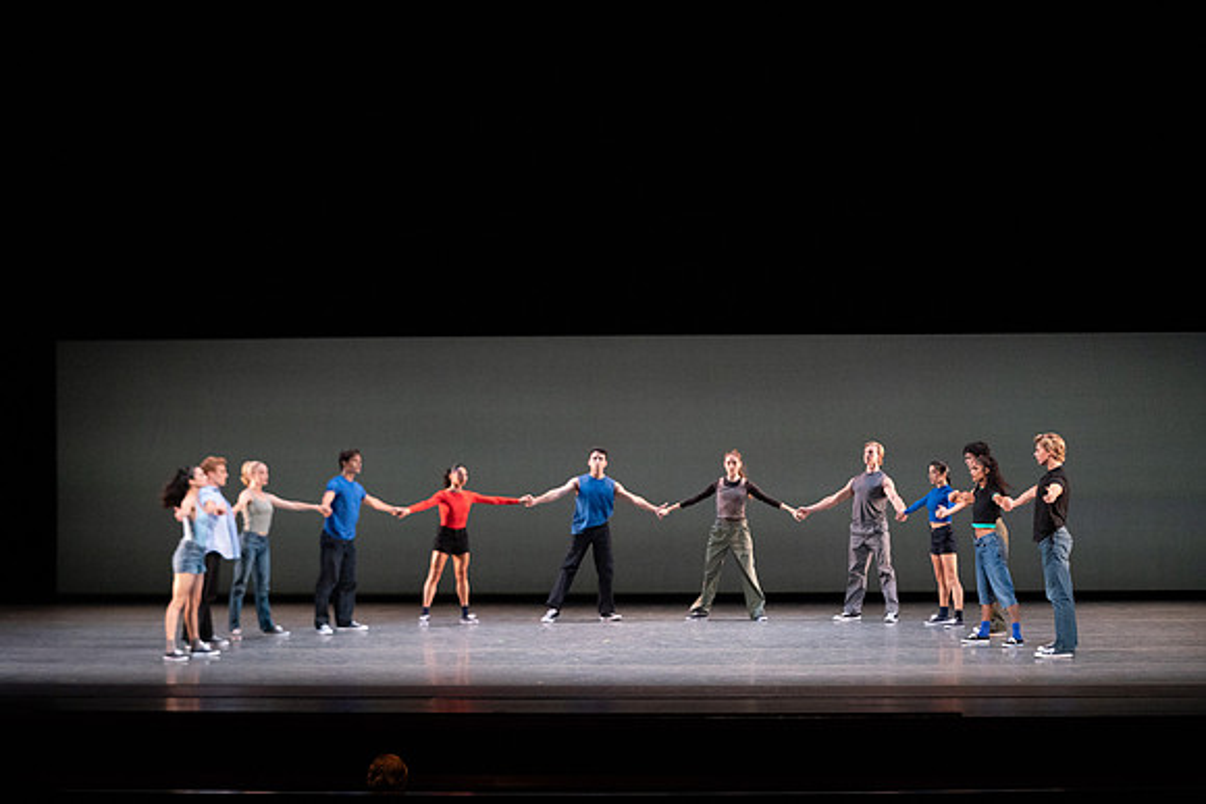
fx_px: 2815
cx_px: 603
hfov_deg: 24.2
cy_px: 402
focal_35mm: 84
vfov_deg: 16.3
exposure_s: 1/400
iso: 8000
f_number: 5
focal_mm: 84
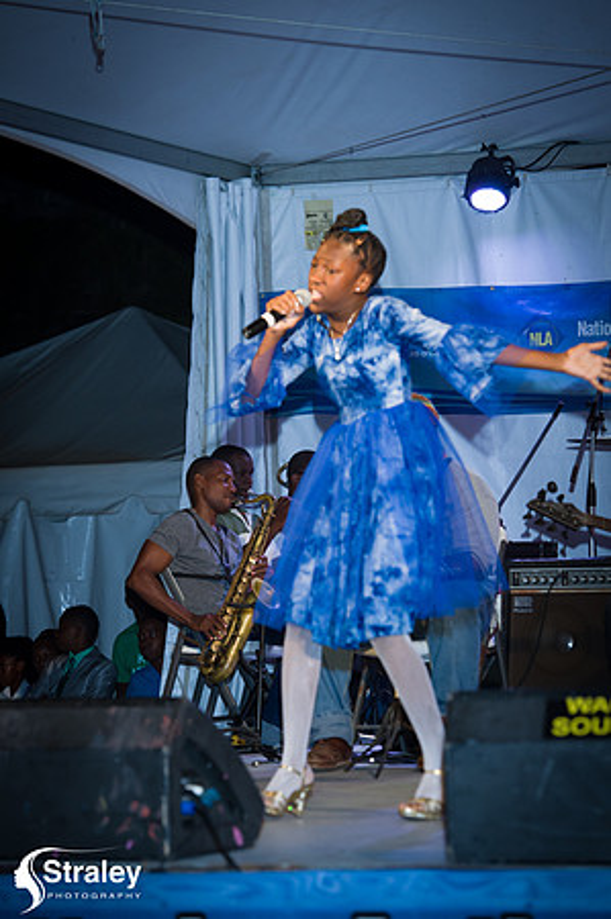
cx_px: 306
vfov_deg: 17.1
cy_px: 460
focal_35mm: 120
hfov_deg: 11.4
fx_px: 3062
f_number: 5.6
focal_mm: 120
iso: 2000
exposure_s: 1/160
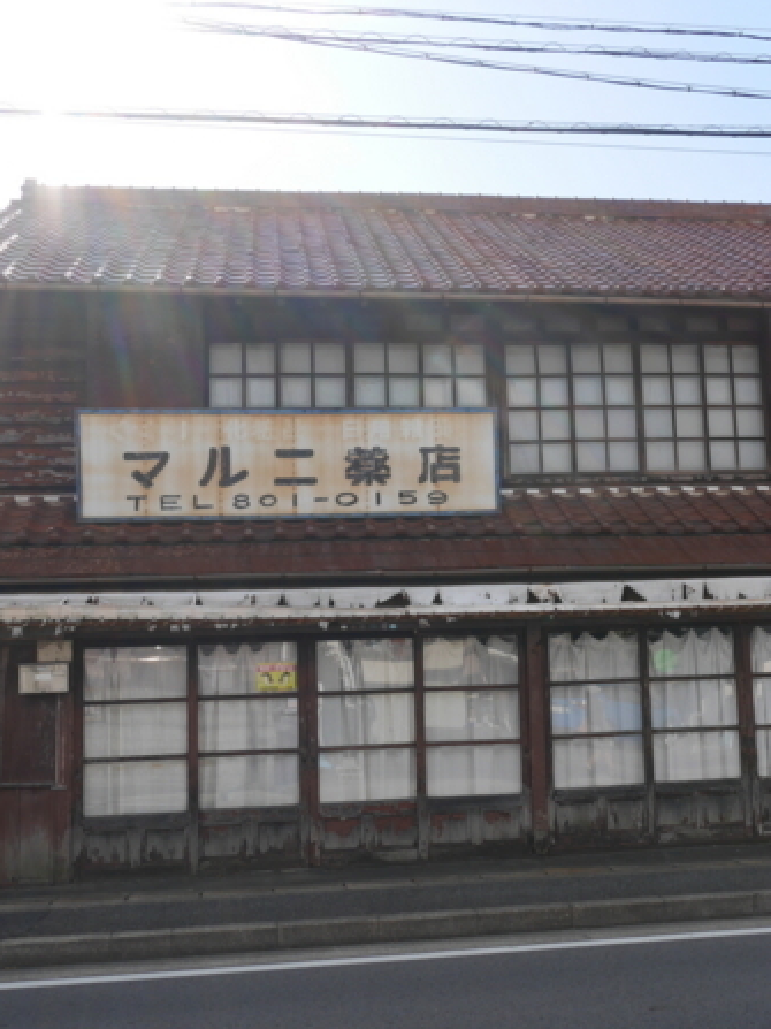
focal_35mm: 43
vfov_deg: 43.9
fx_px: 1278
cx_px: 532
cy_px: 514
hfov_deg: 33.2
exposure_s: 1/320
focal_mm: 16
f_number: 7.1
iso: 200
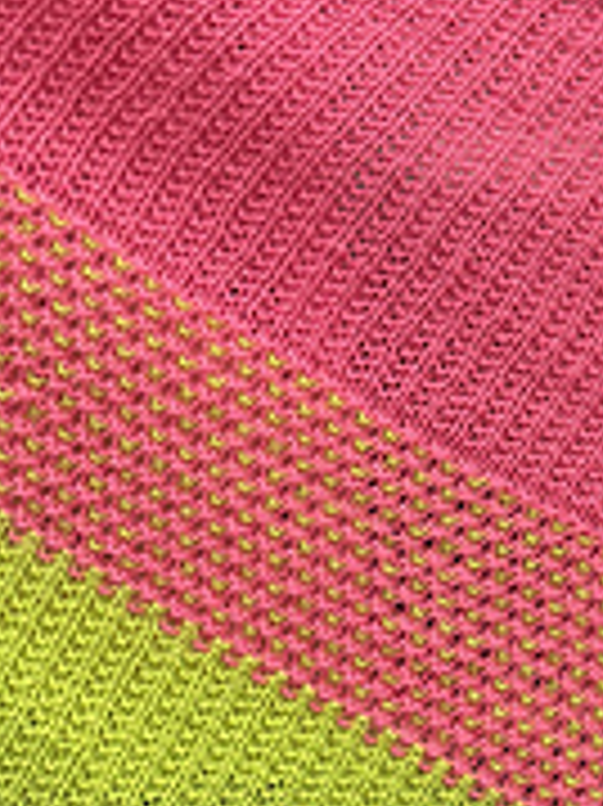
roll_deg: +2.9
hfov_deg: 15.0
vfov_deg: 22.5
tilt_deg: -5.9
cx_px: 1069
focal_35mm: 86
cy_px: 639
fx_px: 2000
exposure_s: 1/120
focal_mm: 6.76
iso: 125
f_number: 1.78
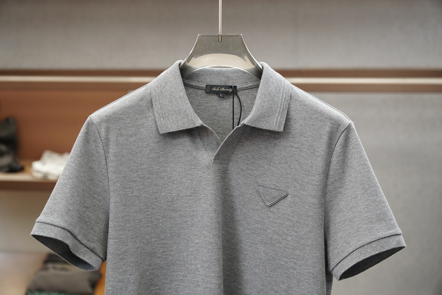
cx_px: 221
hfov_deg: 25.1
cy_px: 148
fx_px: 994
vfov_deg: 16.9
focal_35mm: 81
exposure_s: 1/125
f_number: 3.5
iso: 400
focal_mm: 54
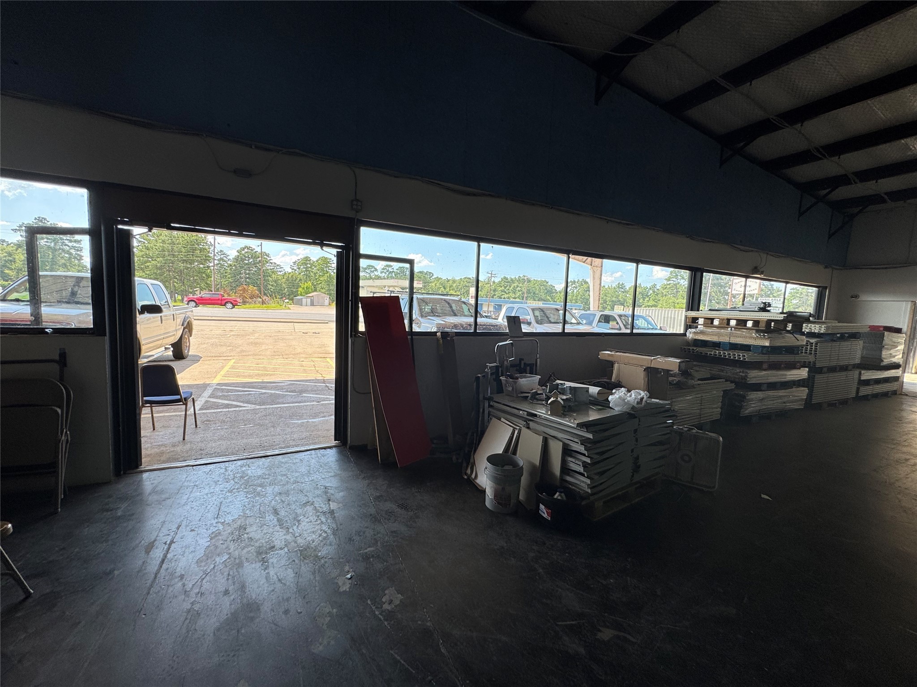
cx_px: 458
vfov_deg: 85.7
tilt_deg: -3.3
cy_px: 344
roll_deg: -2.5
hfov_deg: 102.1
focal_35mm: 14
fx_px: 371
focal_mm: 2.22
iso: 40
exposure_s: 1/295
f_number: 2.2
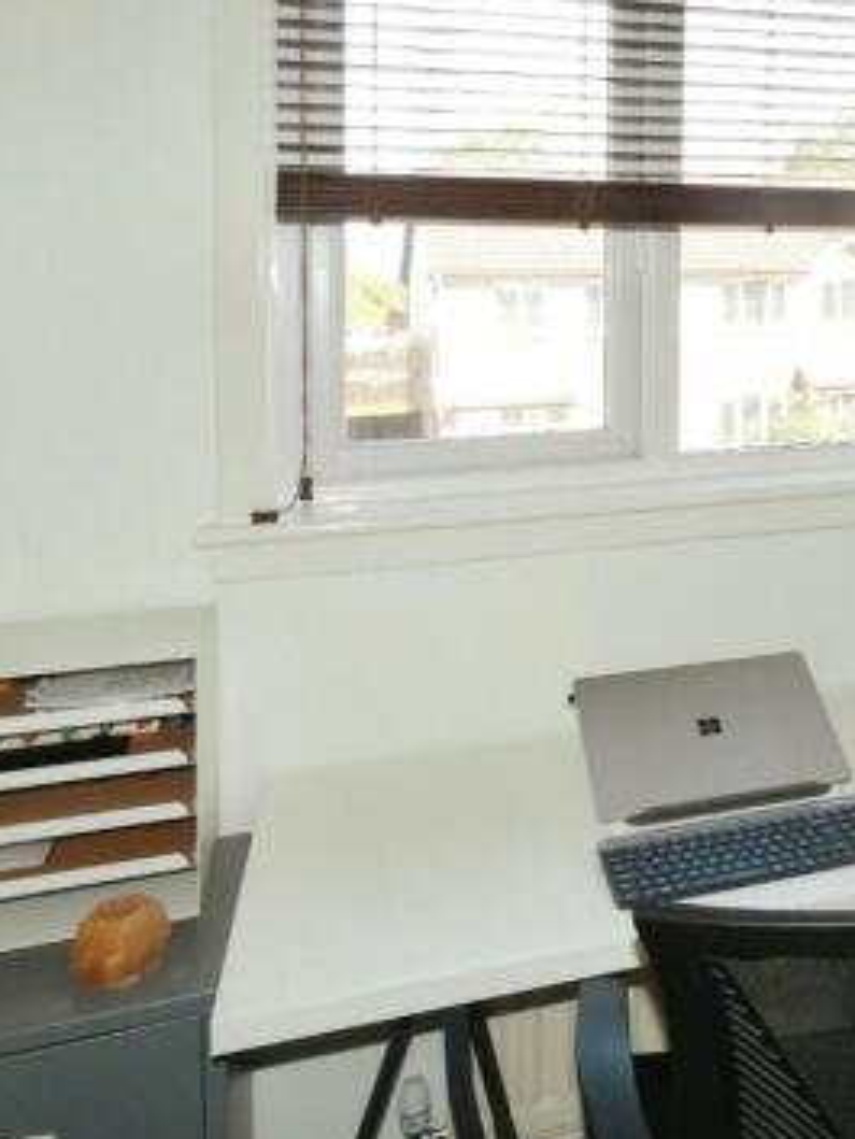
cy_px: 540
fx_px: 1086
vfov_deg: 55.3
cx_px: 828
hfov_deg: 38.8
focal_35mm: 33
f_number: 2.8
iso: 80
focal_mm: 3.6
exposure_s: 1/160
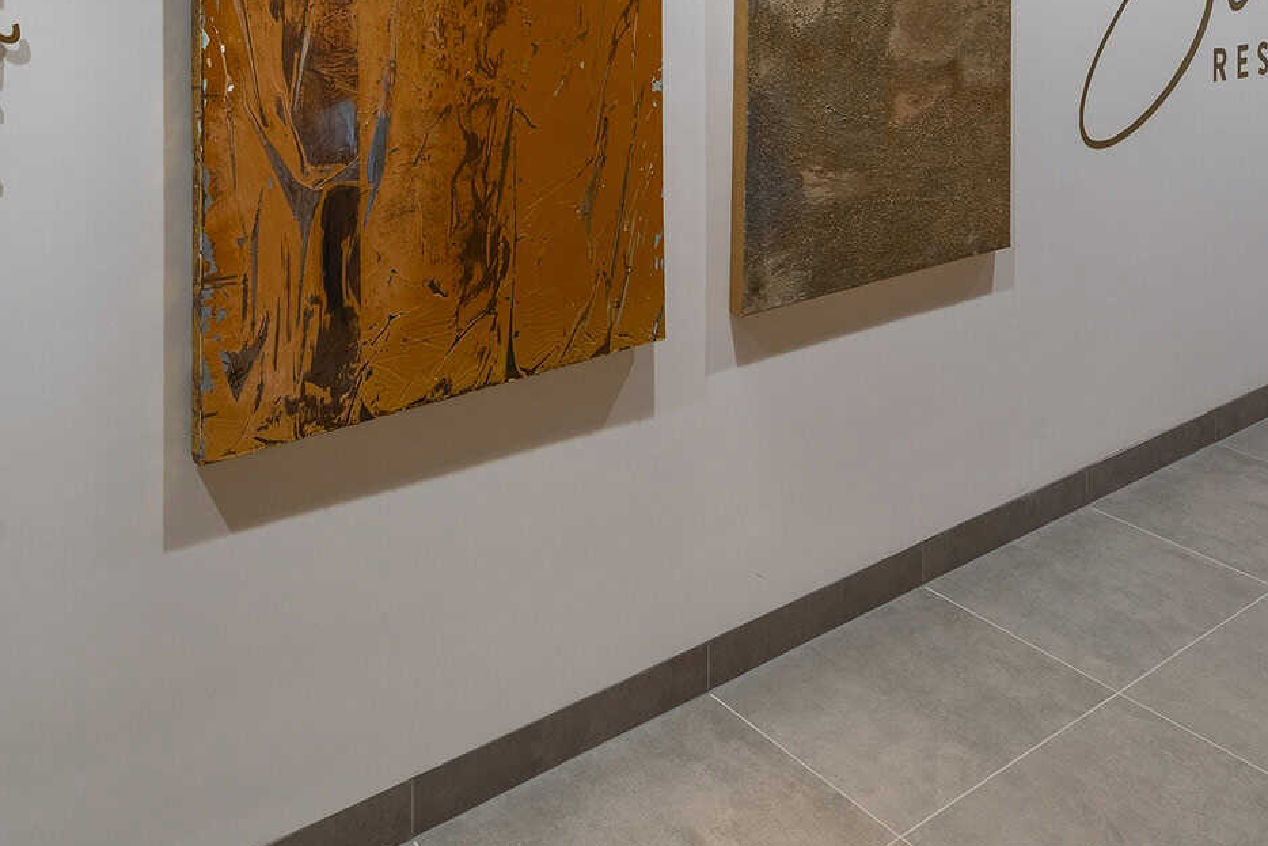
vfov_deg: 31.8
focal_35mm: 37
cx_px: 574
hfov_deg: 51.8
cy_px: -83
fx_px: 1303
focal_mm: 15
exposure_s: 1/1.67
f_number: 11
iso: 64
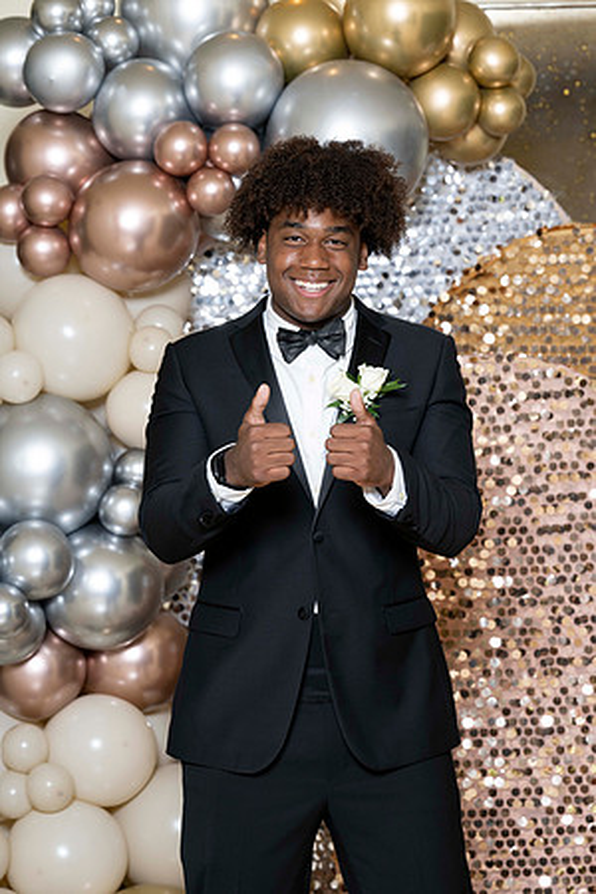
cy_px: 447
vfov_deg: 17.8
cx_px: 298
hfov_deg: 11.9
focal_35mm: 115
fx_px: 2856
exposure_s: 1/200
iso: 250
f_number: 5.6
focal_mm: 115
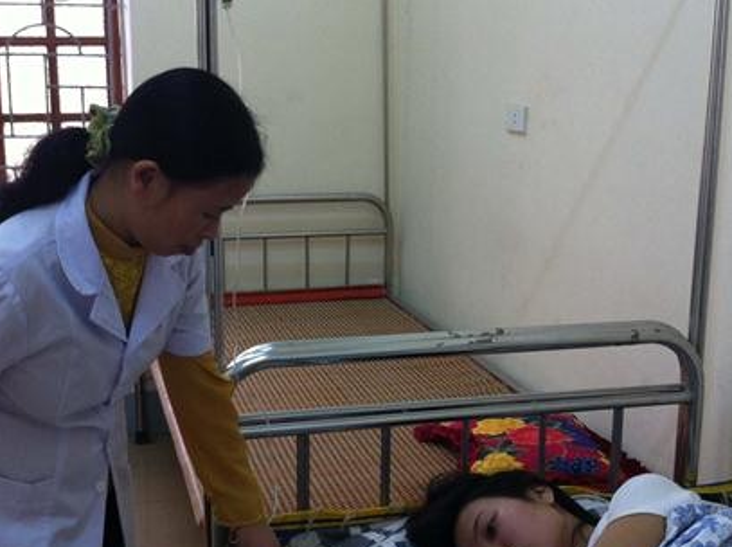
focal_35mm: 55
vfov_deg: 26.5
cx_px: 344
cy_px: 311
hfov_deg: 35.0
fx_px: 1161
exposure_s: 1/15
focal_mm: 3.85
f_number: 2.8
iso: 125
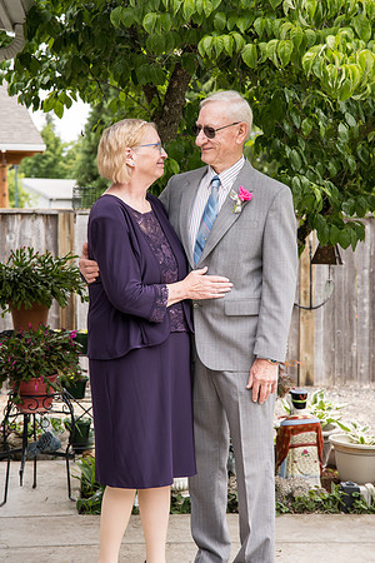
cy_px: 282
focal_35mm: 70
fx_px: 1094
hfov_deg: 19.5
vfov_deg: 28.8
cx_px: 188
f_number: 5
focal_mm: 70
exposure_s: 1/500
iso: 400
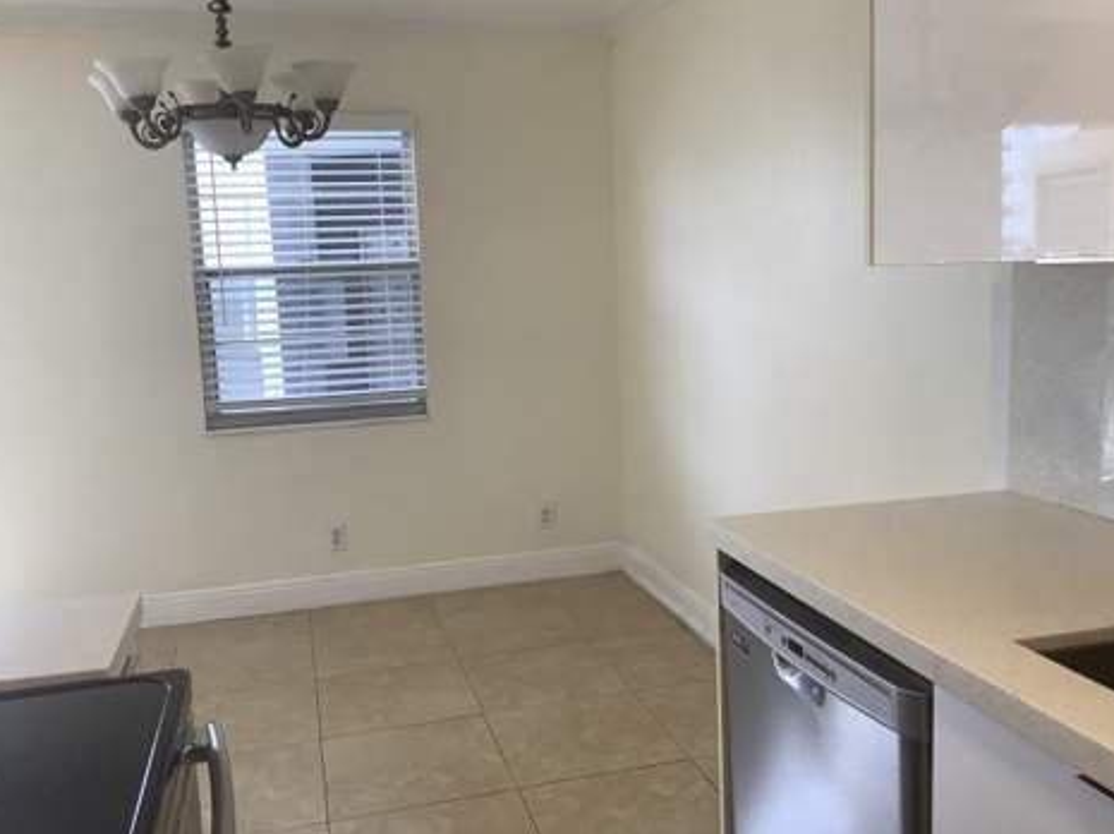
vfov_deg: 44.1
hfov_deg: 56.9
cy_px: 406
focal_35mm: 32
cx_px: 561
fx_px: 1029
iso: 64
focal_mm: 3.3
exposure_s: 1/100
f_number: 2.4
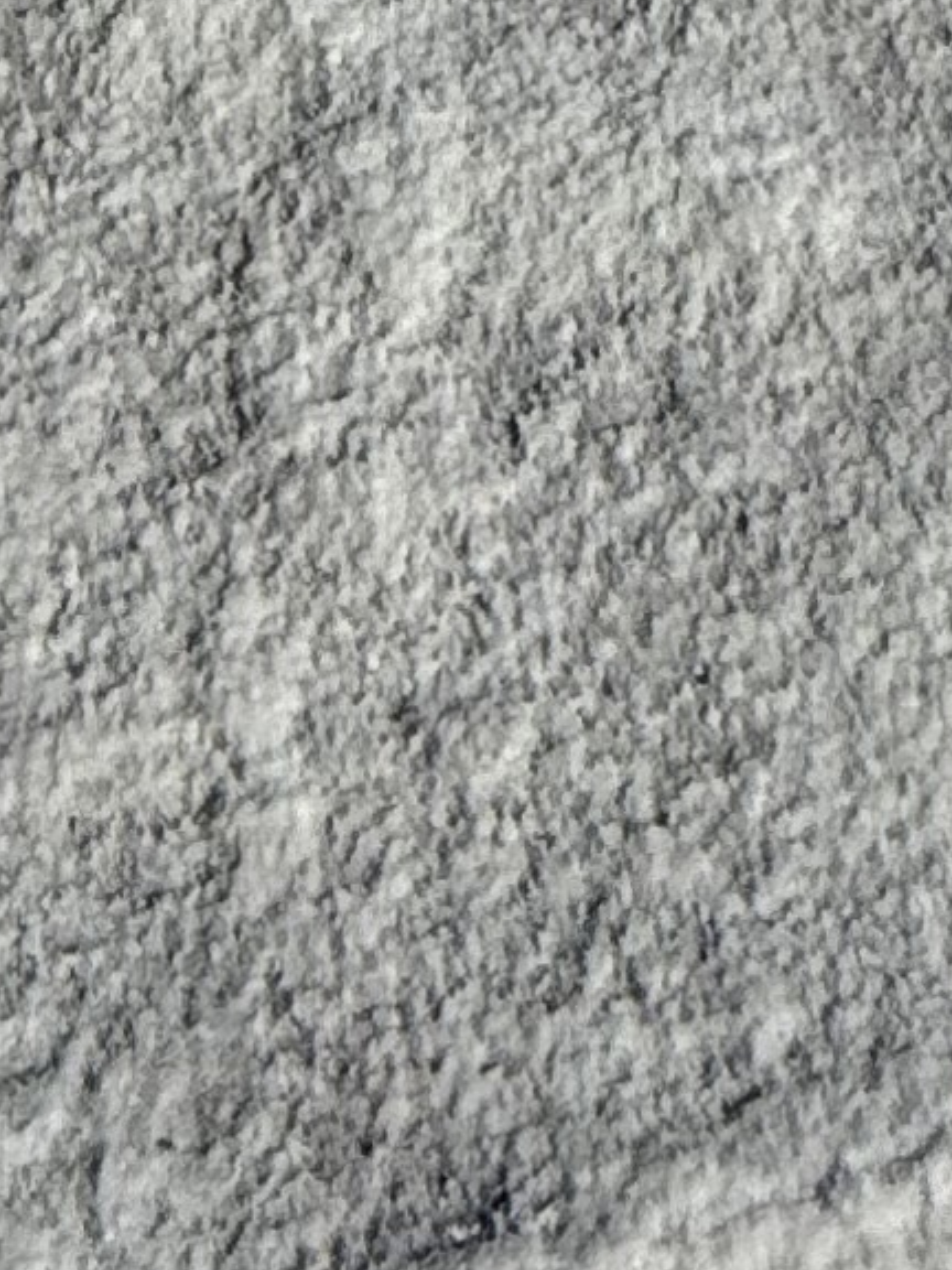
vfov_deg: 15.5
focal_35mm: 98
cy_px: -1341
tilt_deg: -28.1
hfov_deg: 14.9
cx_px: 79
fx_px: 3594
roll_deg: -0.8
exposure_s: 1/14706
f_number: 2.2
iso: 40
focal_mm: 2.22
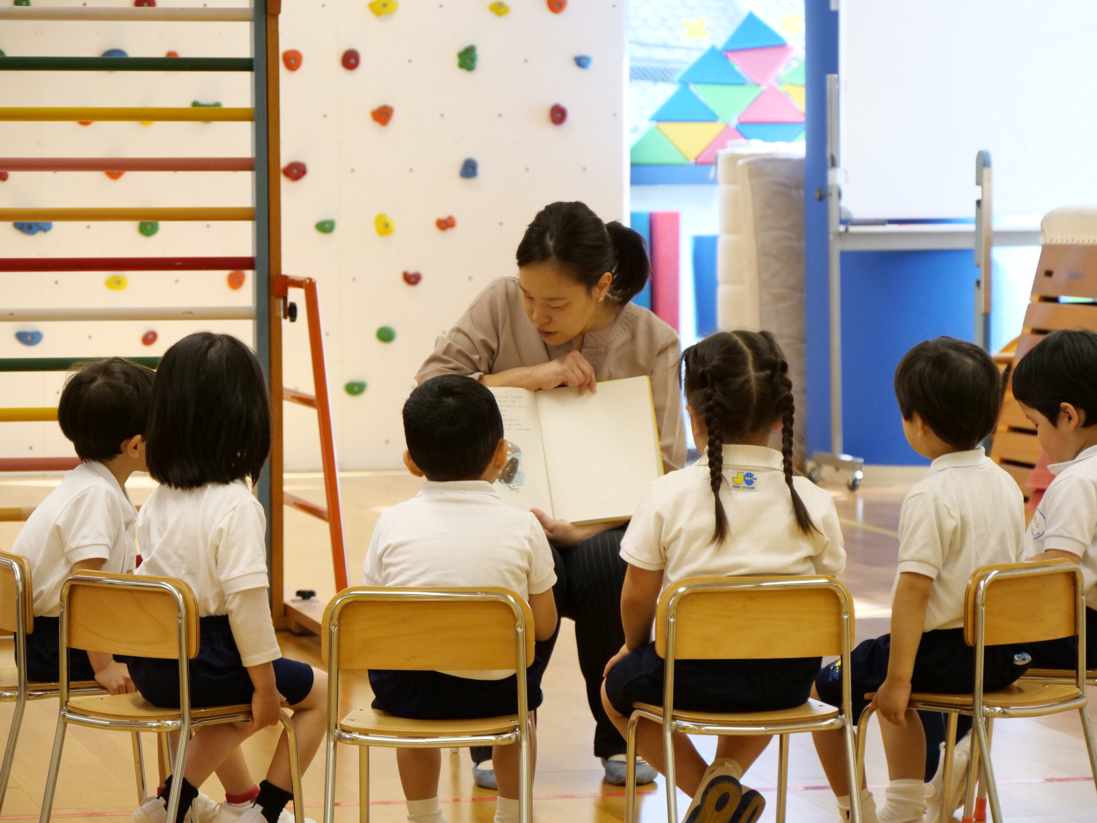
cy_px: 412
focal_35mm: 154
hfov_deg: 12.8
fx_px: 4880
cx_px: 548
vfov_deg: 9.6
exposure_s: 1/100
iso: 2000
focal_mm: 77
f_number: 5.4
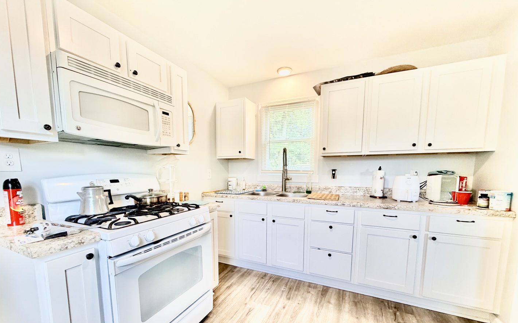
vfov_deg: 74.0
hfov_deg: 101.5
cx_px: 257
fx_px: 212
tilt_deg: -5.8
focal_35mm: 15
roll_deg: +0.2
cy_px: 192
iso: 250
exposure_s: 1/120
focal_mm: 2.22
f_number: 2.2
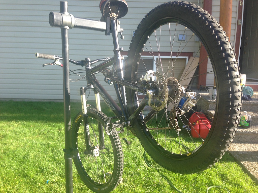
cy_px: 96
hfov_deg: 55.4
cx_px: 129
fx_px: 246
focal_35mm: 33
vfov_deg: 42.9
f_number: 2.4
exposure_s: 1/187
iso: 50
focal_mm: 4.12
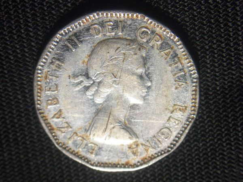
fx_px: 541
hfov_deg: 25.3
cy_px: 91
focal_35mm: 77
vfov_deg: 19.1
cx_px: 122
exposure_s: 1/125
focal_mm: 13.7
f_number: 4.6
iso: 402
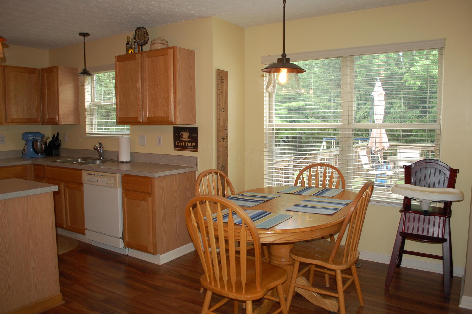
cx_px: 236
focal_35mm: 27
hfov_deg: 67.4
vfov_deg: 47.8
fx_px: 354
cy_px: 157
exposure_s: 1/60
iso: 400
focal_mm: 18
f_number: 3.5
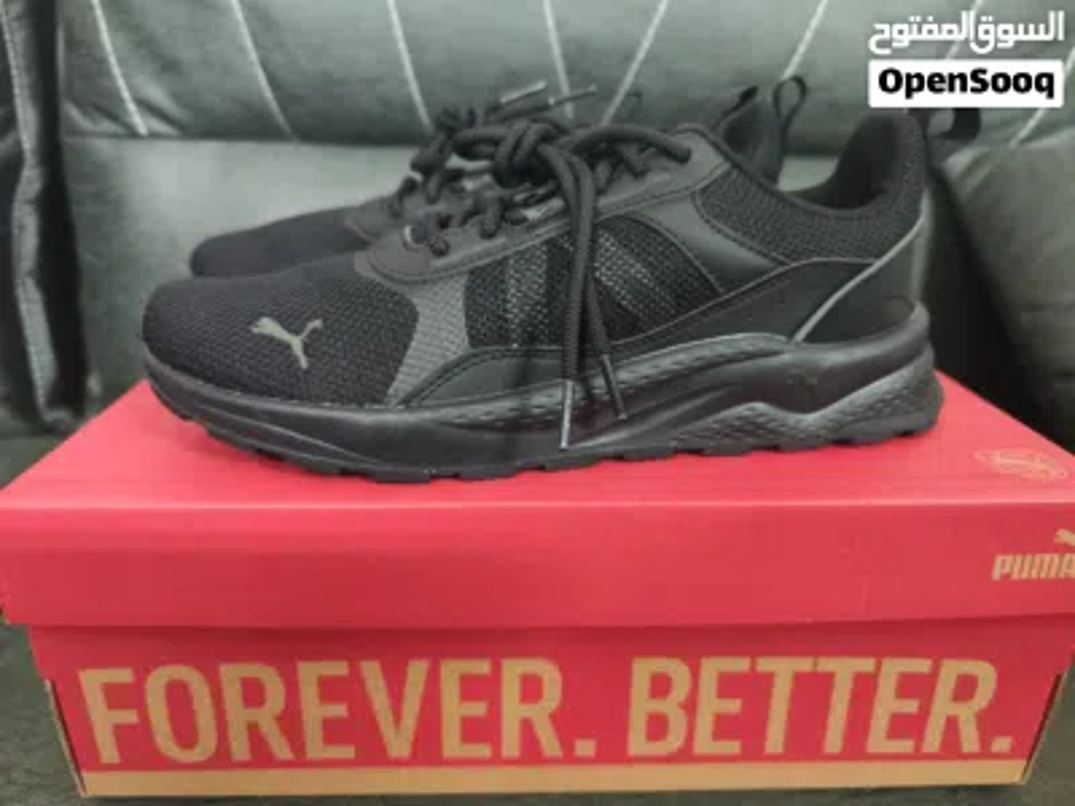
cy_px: 403
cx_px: 538
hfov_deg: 73.9
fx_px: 714
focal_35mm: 23
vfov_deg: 58.9
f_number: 1.69
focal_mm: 7.01
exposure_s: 1/60
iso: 2328
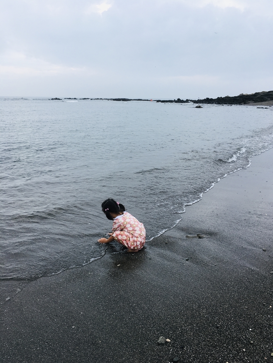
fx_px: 305
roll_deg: -1.2
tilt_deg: -15.5
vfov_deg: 61.7
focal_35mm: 29
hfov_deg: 48.2
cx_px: 136
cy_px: 182
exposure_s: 1/487
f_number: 2.2
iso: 25
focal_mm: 4.15
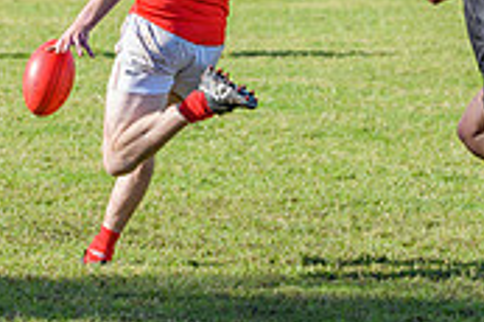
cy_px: -60
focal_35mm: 516
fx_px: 6931
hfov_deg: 4.0
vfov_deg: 2.7
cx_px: 156
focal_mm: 150
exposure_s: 1/2000
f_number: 6.3
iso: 800
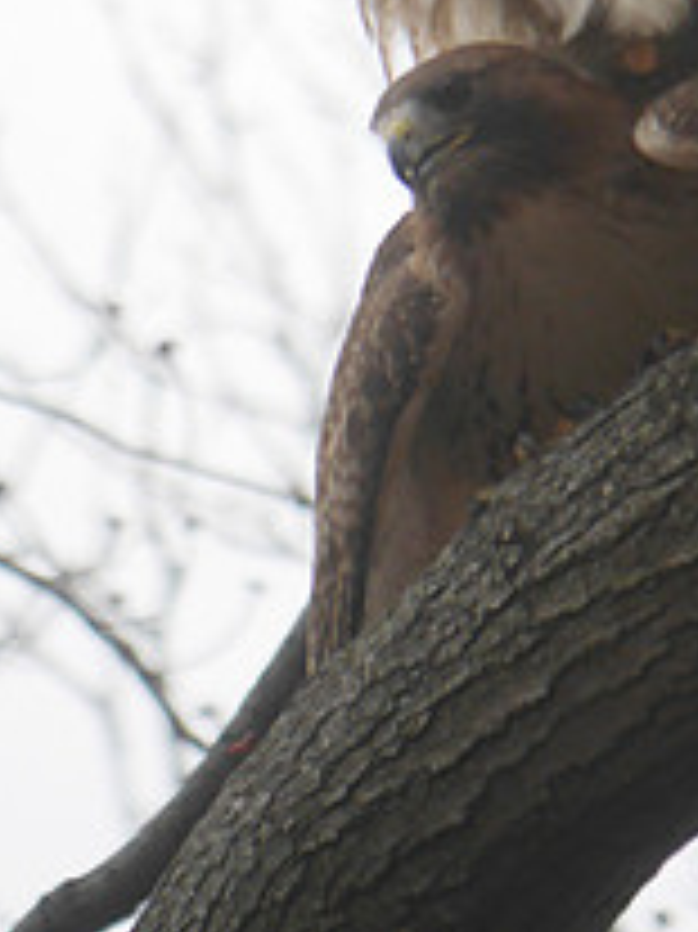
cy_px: -77
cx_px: 597
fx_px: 35095
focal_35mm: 1304
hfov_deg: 1.1
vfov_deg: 1.5
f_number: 5.6
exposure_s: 1/320
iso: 640
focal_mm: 300
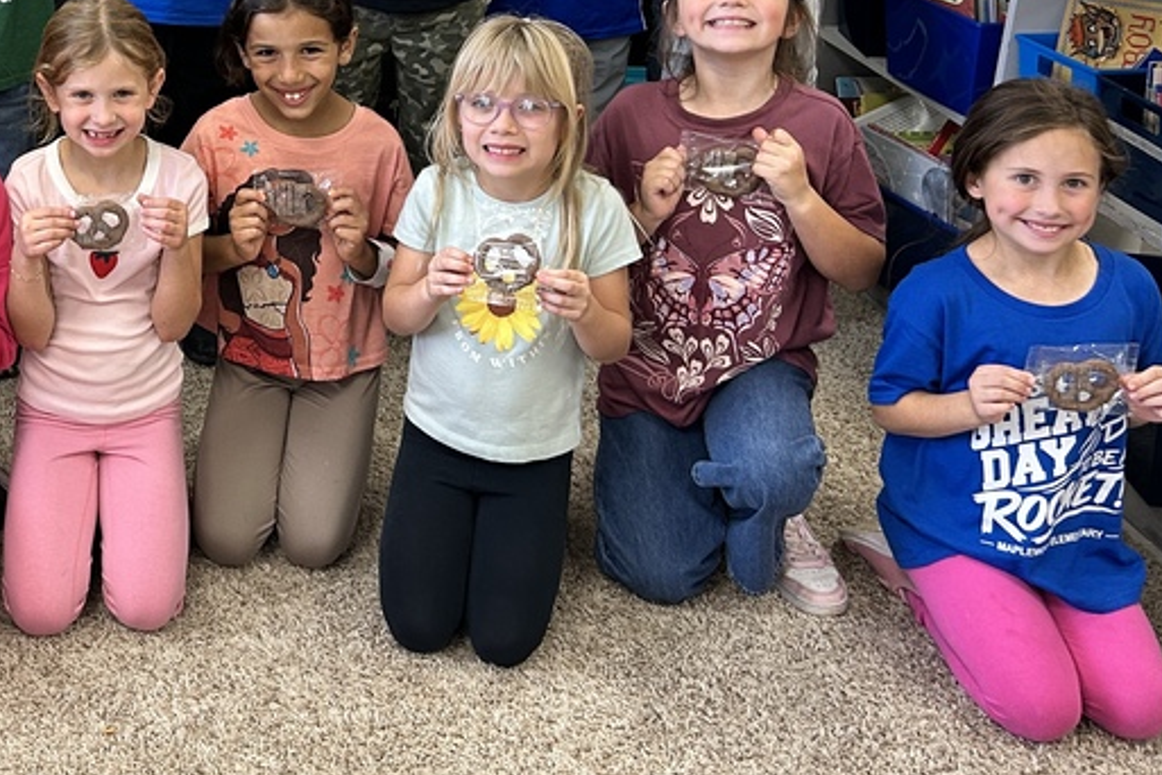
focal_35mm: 54
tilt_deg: -17.1
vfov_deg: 24.1
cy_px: 29
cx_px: 95
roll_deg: -0.6
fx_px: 1743
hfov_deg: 34.6
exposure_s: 1/120
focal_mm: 5.7
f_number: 1.5
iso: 125
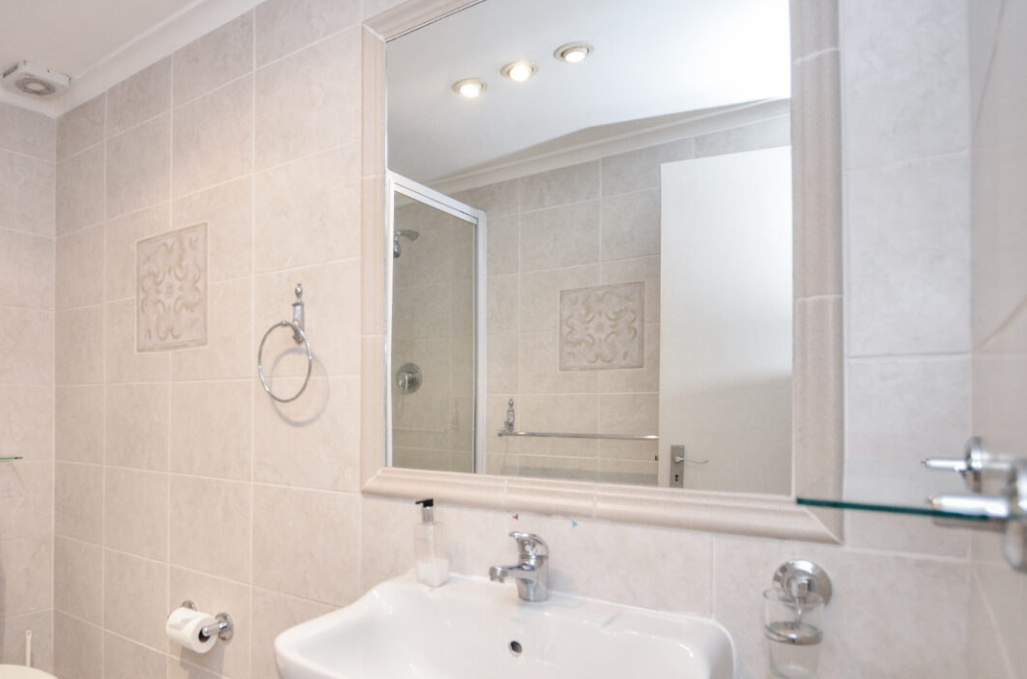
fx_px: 675
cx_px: 317
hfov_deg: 71.6
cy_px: 401
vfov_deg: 53.1
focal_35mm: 24
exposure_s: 1/60
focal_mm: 11
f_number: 4
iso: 800
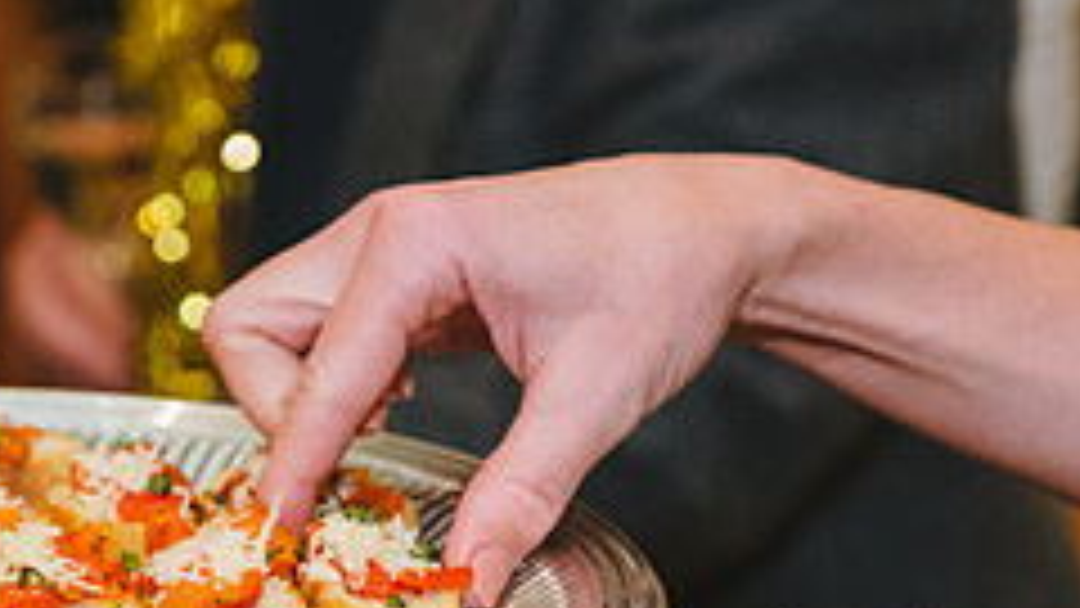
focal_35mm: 167
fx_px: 4782
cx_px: 90
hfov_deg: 12.8
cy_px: 574
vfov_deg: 7.2
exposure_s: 1/160
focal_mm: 66
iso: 4000
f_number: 4
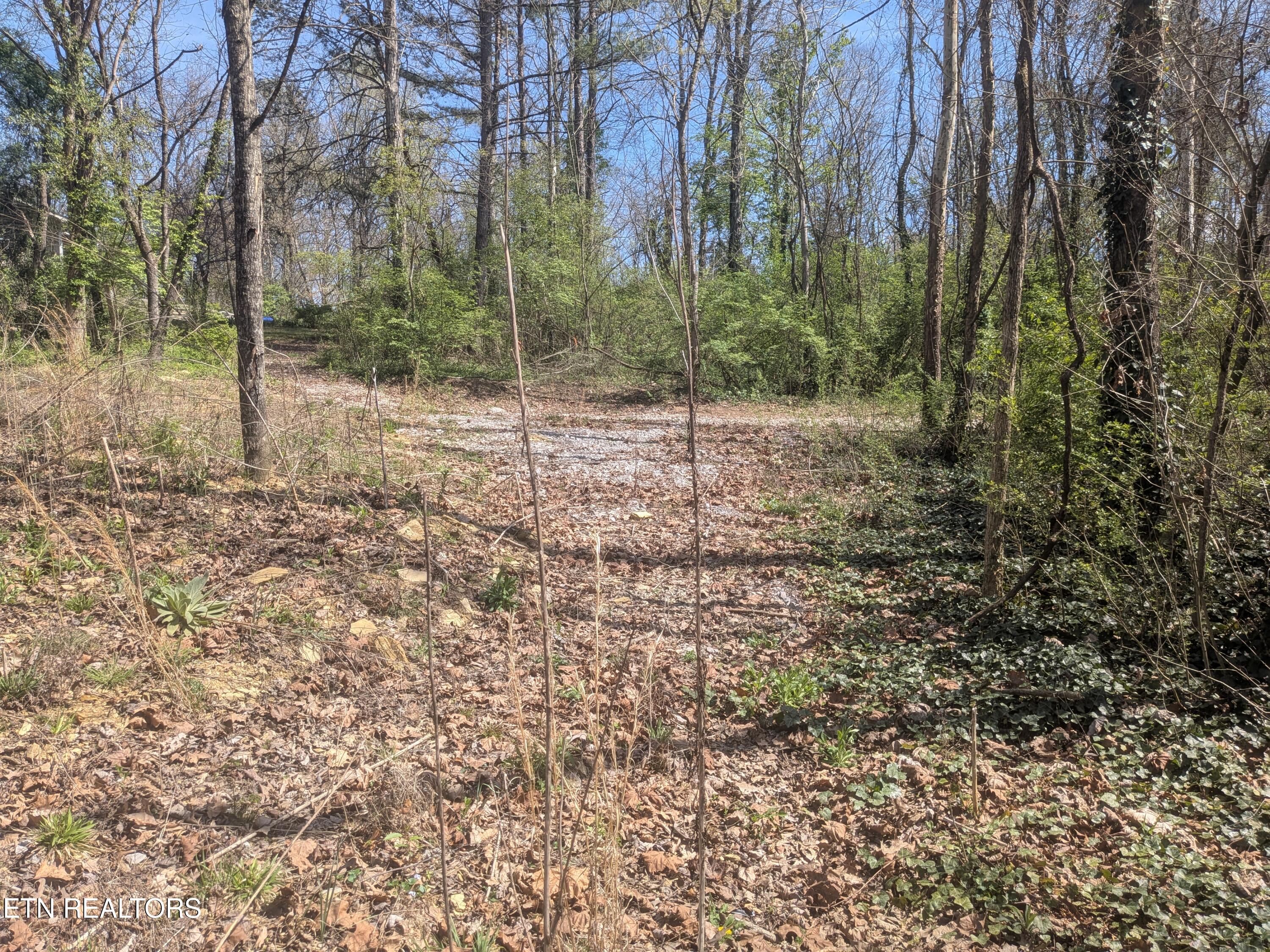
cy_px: 476
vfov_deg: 56.8
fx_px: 881
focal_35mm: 24
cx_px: 635
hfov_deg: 71.6
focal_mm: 4.53
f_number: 1.7
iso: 27
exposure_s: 1/724
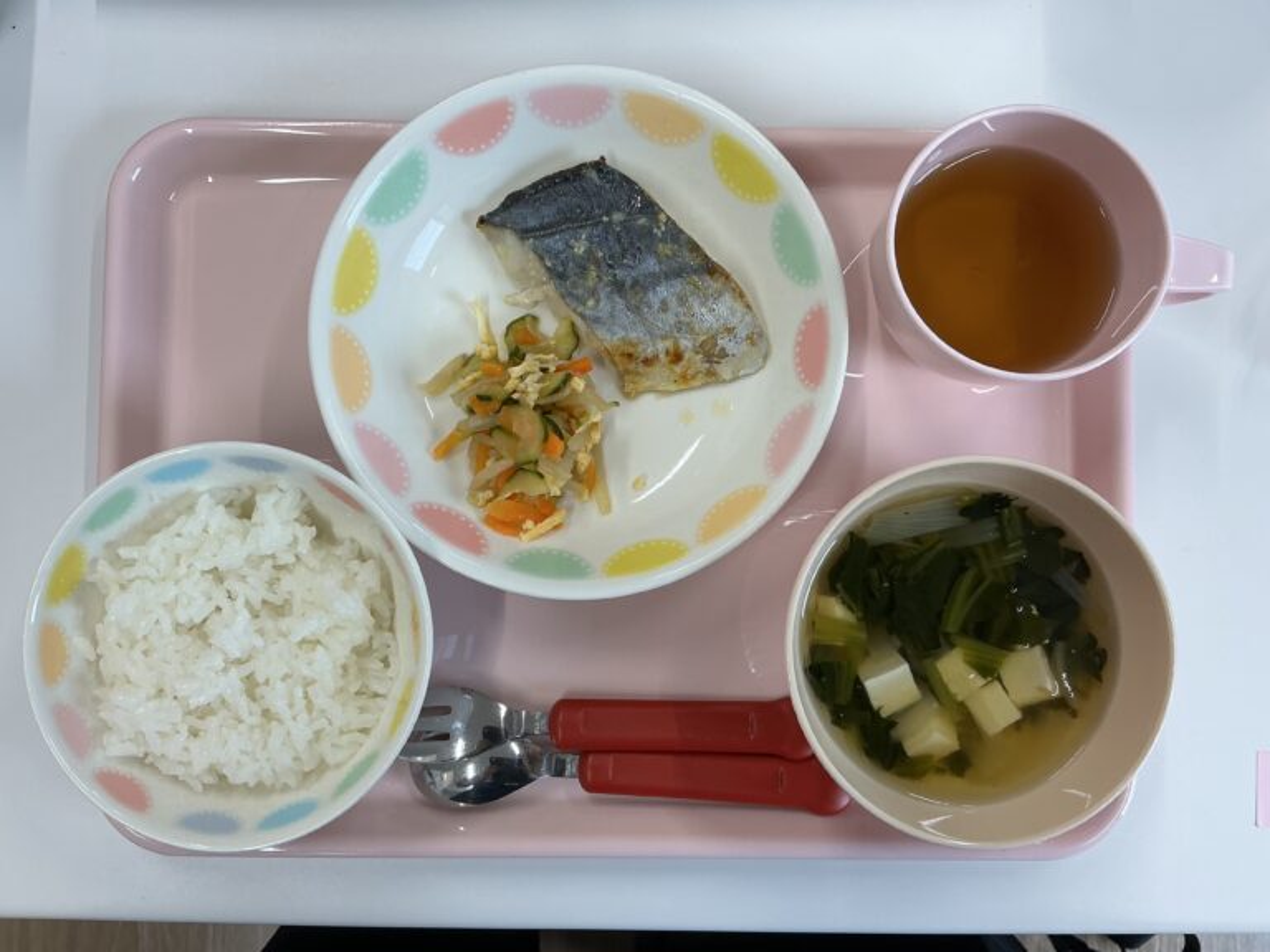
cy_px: 476
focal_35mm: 29
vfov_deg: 48.2
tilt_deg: -86.9
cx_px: 635
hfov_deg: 61.7
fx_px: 1064
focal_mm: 3
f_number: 1.8
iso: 32
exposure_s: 1/120
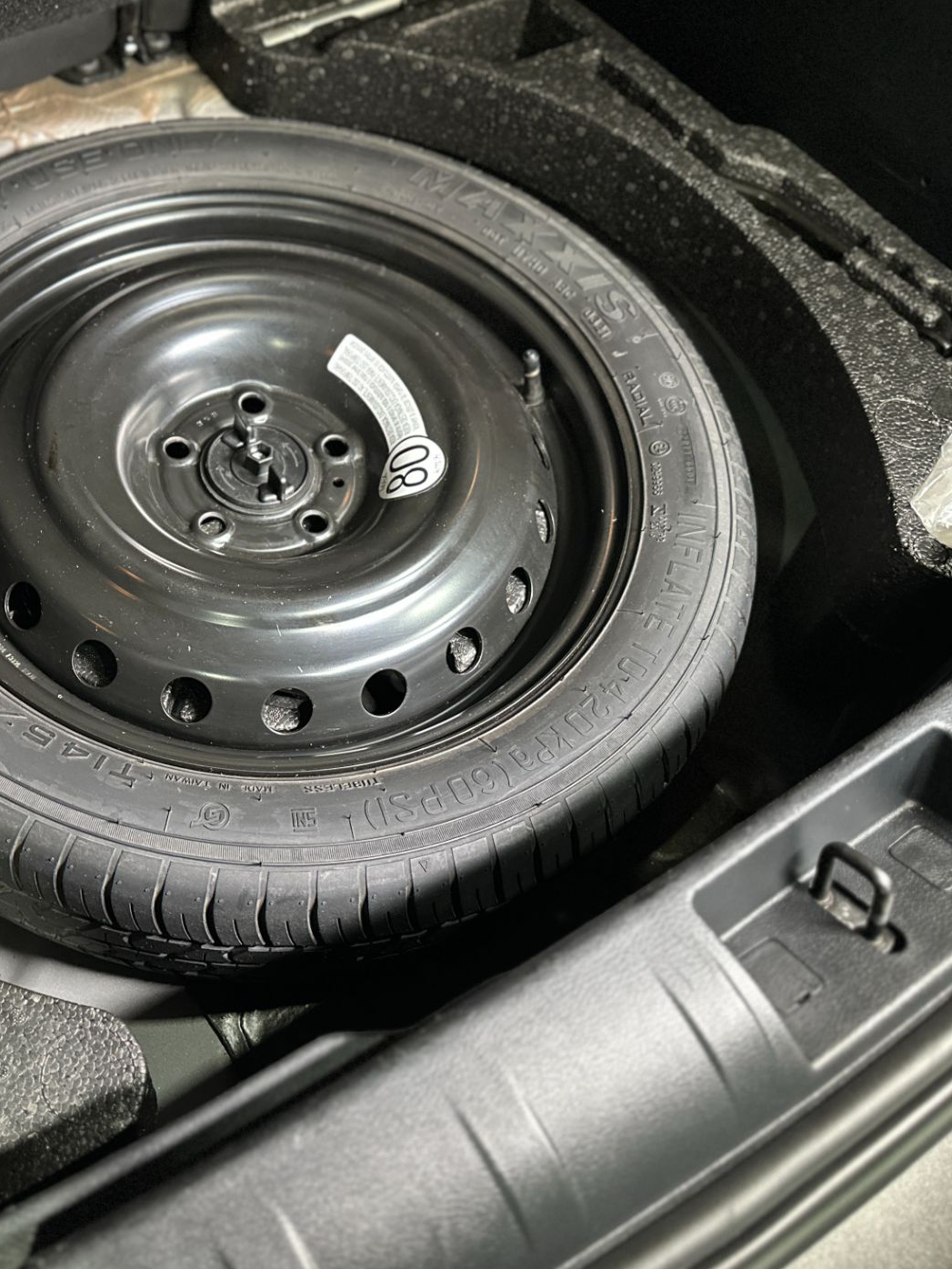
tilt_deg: -58.5
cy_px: 621
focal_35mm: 33
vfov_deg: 55.3
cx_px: 241
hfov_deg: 41.7
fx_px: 1210
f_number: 1.78
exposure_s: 1/60
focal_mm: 6.86
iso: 640
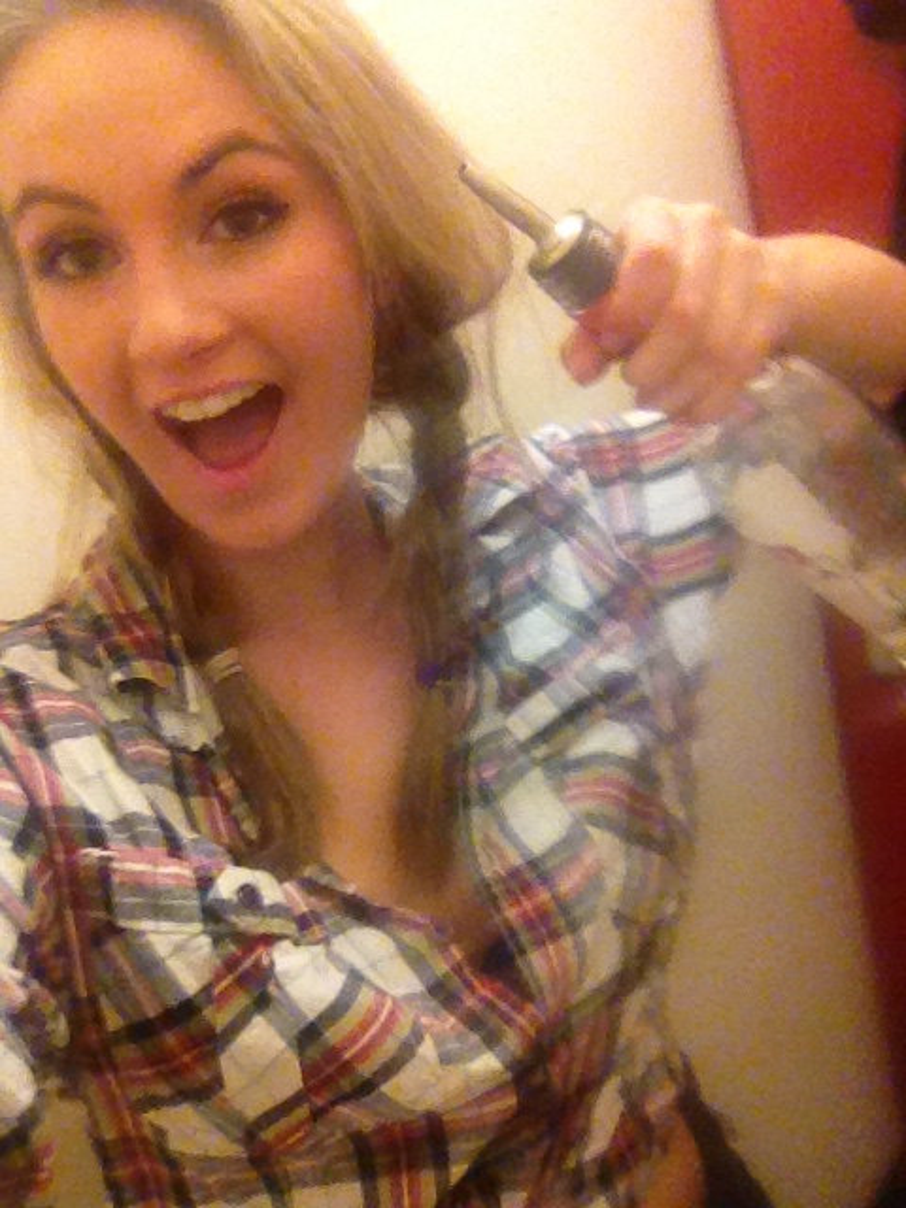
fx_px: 1221
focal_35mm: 35
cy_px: 604
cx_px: 453
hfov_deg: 40.7
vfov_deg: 52.6
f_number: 2.4
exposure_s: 1/33
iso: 250
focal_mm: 1.85
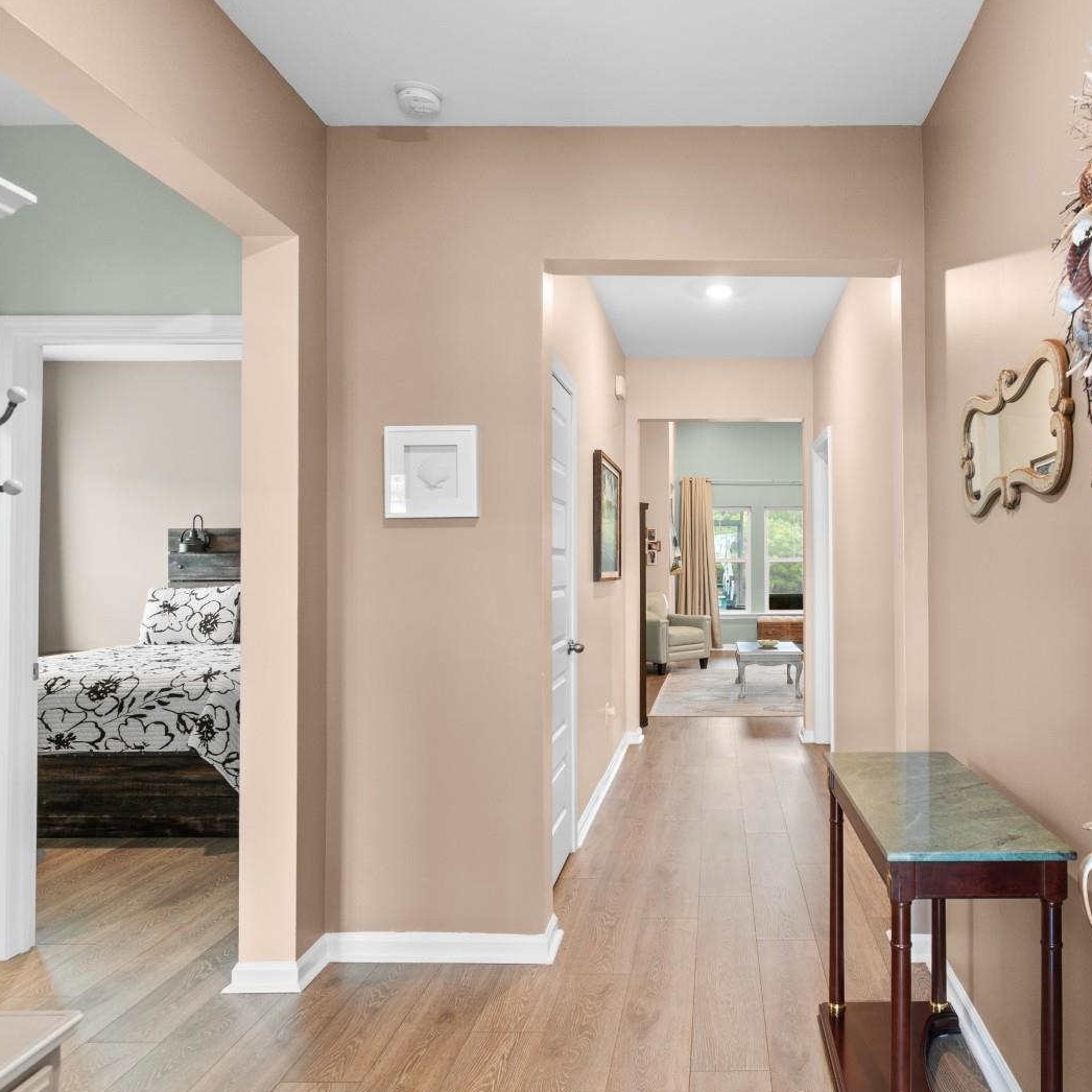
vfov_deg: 62.9
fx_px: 892
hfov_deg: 61.6
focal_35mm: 25
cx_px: 716
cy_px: 533
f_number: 4.8
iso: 100
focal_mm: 13
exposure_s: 1/3
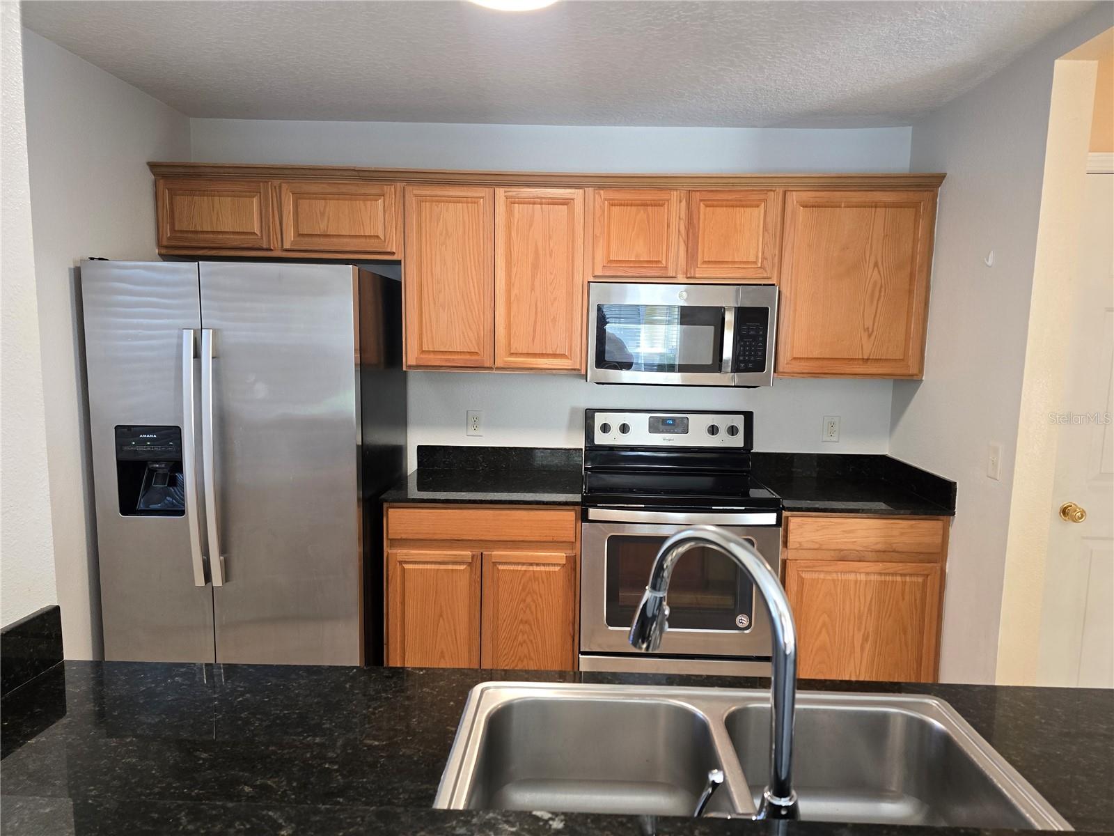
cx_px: 557
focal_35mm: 23
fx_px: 740
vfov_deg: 58.9
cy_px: 418
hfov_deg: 73.9
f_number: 1.7
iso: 400
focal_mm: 6.3
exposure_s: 1/120
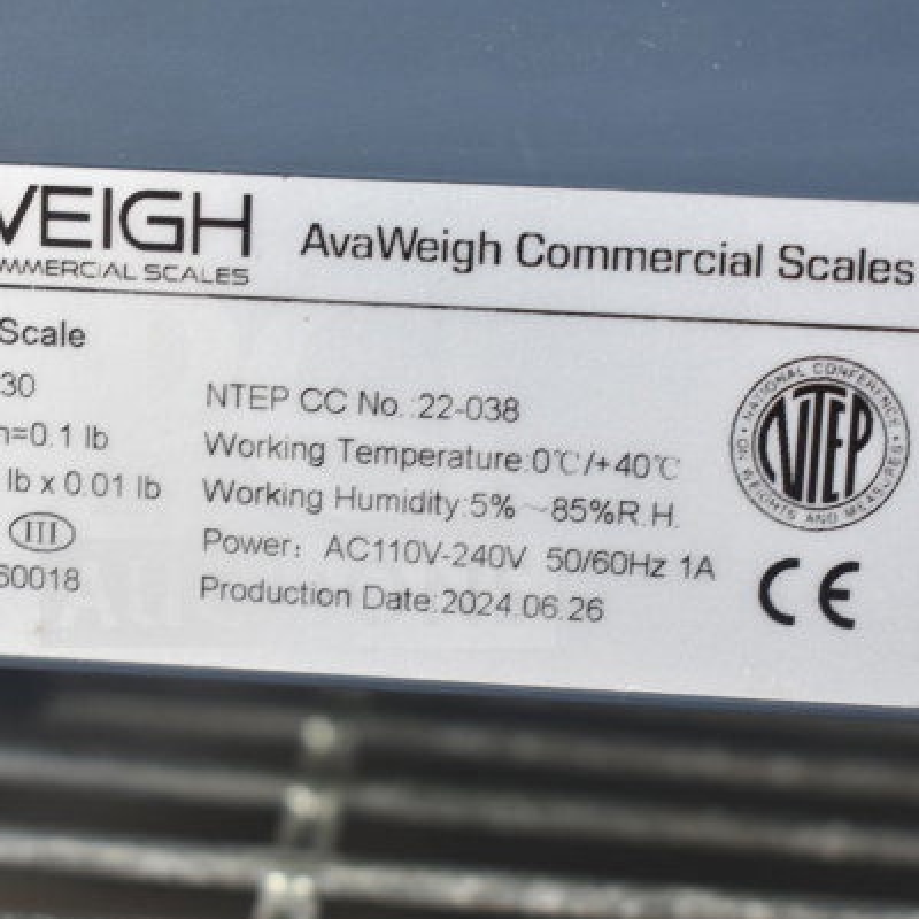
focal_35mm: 70
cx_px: 296
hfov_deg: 24.5
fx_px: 2103
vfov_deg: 24.7
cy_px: 465
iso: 400
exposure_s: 1/60
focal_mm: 36
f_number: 4.8
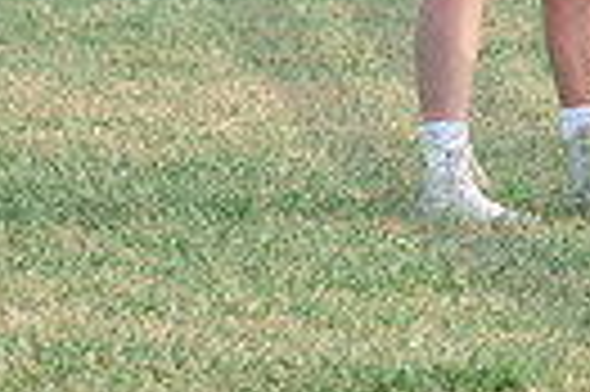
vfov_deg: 0.9
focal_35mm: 1545
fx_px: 25289
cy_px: -525
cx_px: 1609
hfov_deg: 1.3
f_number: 4.5
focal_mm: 200
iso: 400
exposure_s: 1/1250
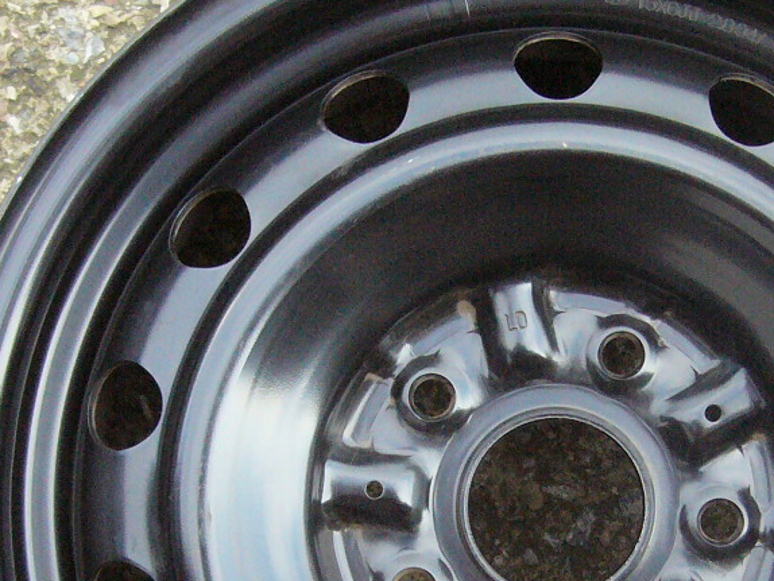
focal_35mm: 78
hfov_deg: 24.8
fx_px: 1745
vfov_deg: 18.6
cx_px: 534
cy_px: 508
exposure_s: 1/320
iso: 400
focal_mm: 5.8
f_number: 2.8
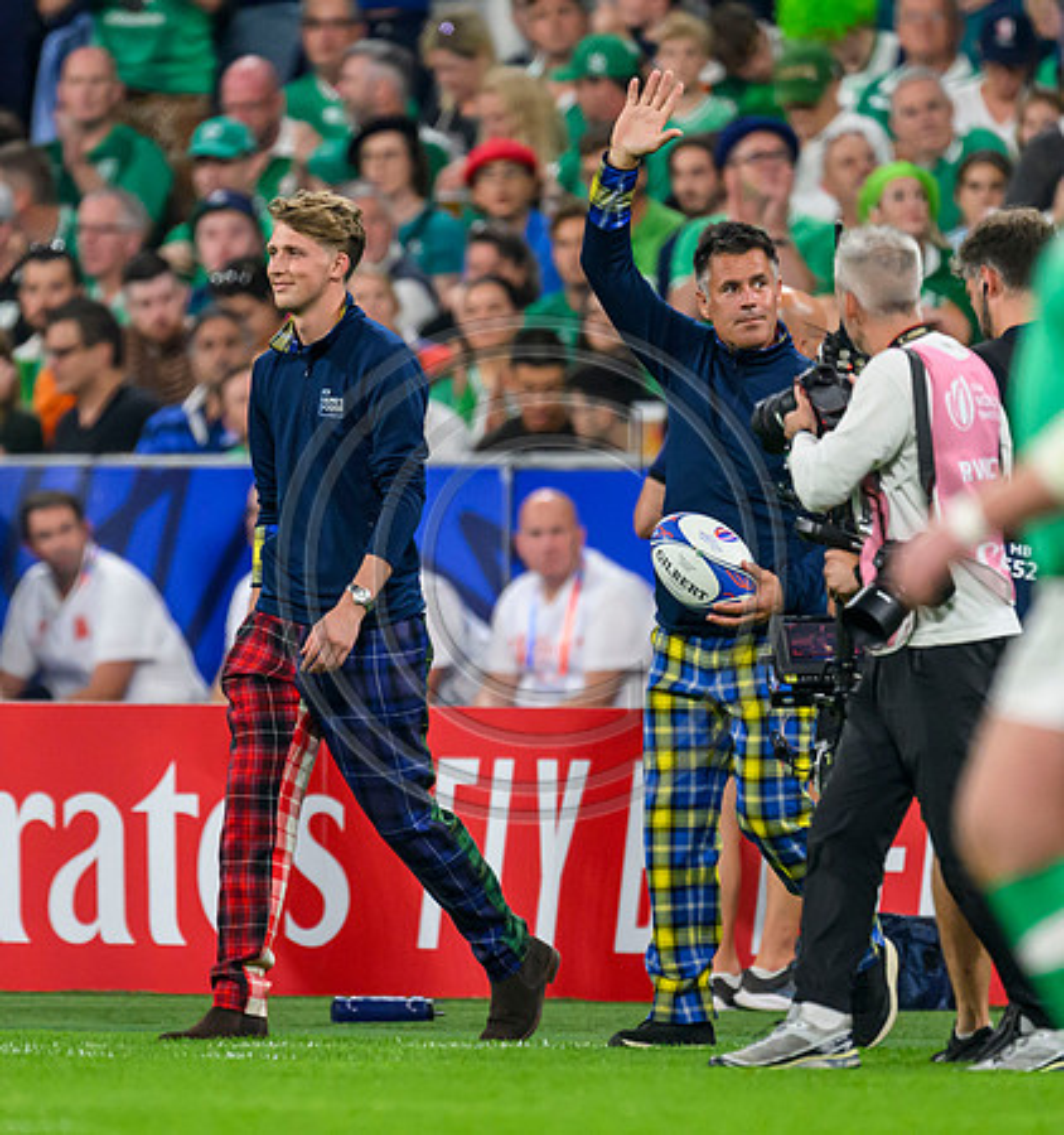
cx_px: 423
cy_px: 627
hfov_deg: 1.5
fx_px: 40024
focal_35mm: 1113
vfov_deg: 1.6
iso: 3200
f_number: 4
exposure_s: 1/1600
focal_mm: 560
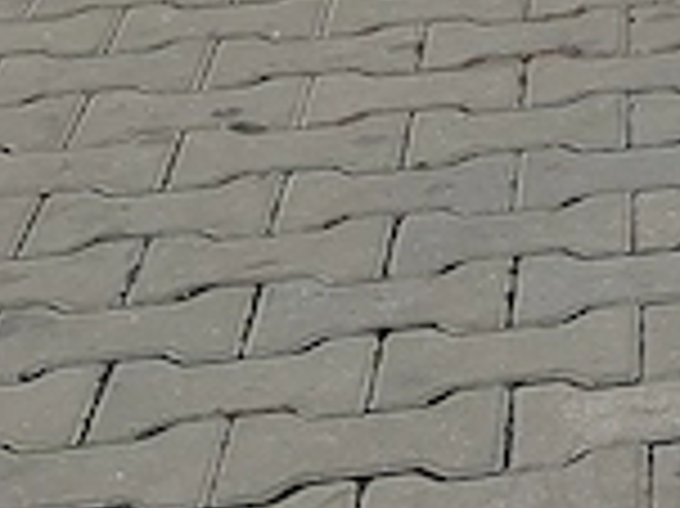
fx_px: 2984
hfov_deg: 10.6
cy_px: -301
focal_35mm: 152
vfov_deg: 9.4
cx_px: 1783
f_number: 1.8
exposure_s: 1/290
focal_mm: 5.54
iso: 50
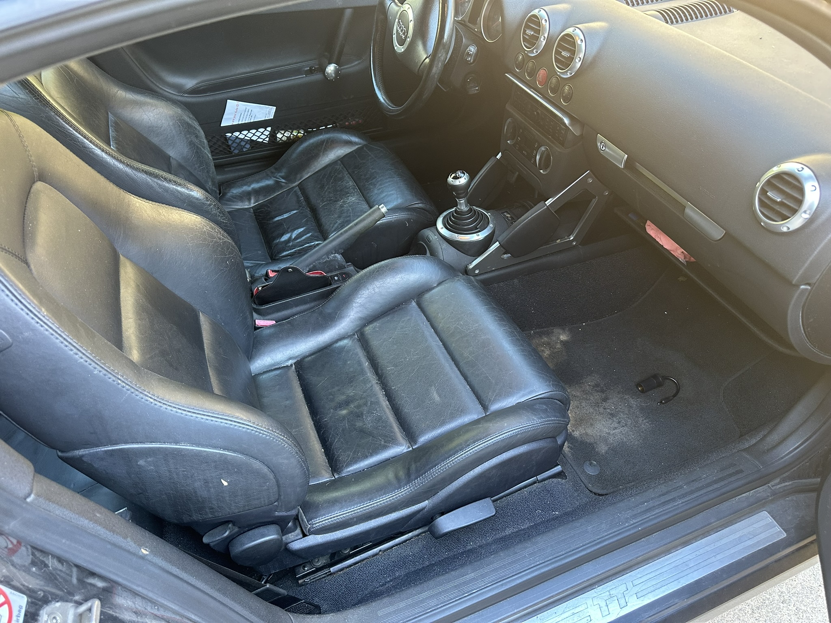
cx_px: 416
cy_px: 312
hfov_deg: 71.6
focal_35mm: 24
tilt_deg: -42.8
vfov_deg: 56.8
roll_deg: -0.1
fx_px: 576
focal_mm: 6.86
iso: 250
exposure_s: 1/97
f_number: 1.78
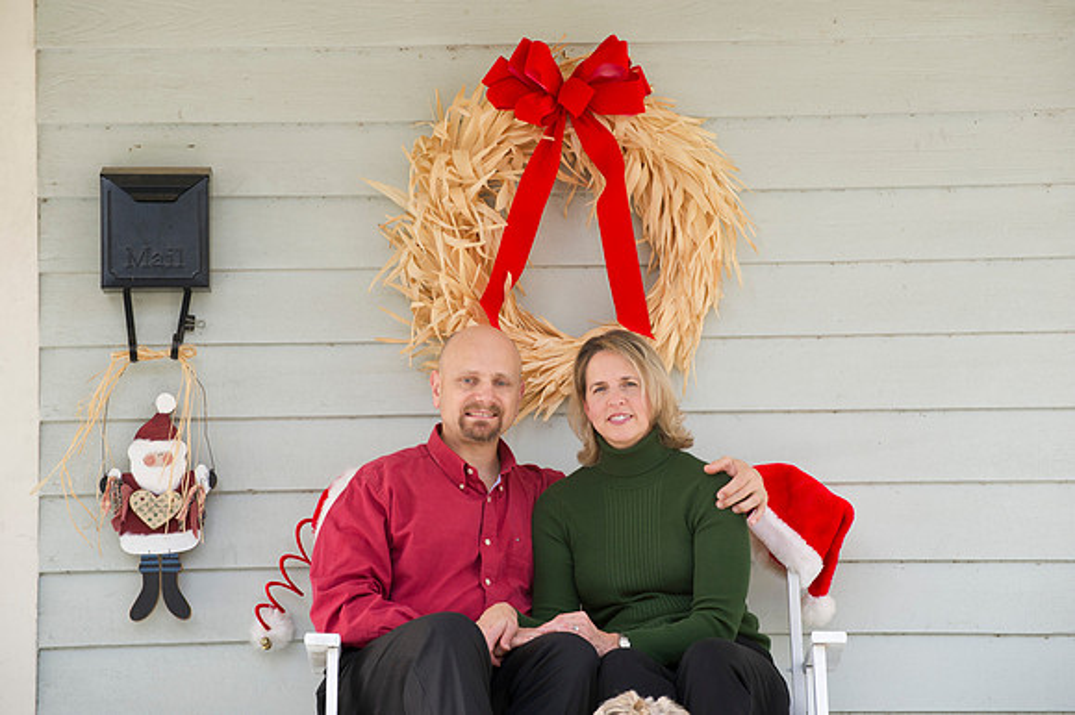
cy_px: 358
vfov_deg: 7.6
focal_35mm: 180
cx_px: 538
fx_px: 5372
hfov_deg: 11.4
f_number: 5.6
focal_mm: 180
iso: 200
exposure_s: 1/100
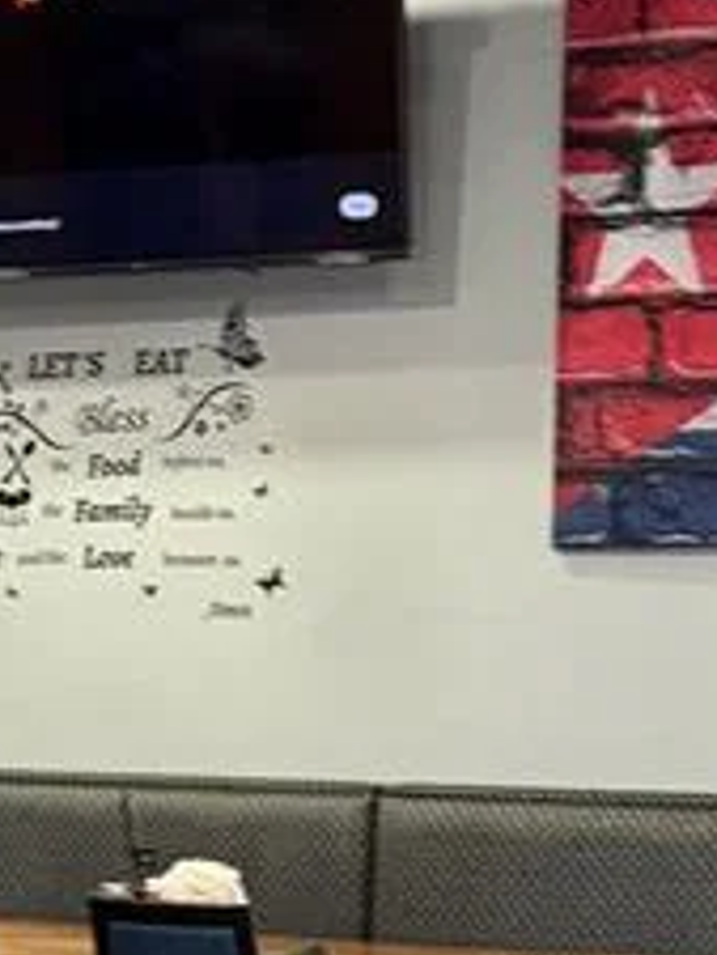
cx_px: -98
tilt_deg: -8.1
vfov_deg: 15.1
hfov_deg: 11.4
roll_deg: +0.0
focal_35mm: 128
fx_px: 3532
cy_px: 963
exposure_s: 1/60
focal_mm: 6.76
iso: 320
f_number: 1.78
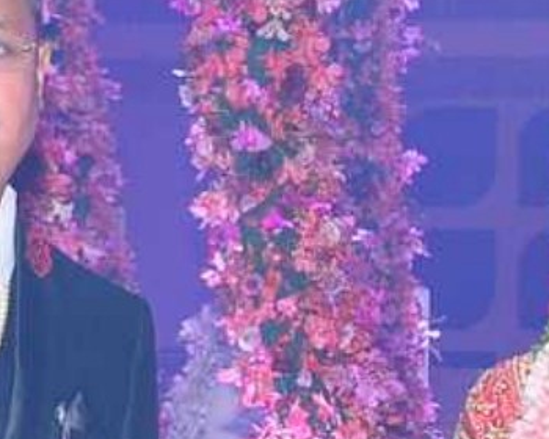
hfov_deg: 8.0
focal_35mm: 236
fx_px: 3835
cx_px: 814
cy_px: 731
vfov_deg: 6.4
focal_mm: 26
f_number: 6.3
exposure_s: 1/125
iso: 500
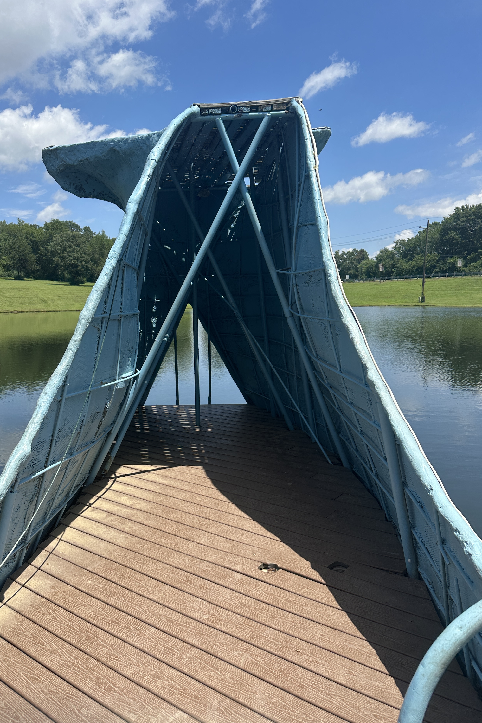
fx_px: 542
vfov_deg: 67.3
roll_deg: +2.4
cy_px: 344
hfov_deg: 47.8
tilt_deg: -8.4
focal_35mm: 27
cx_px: 207
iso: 80
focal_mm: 6.86
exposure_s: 1/4545
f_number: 1.78
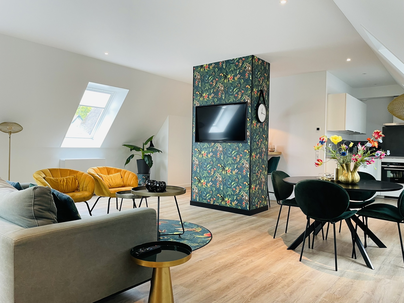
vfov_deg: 53.1
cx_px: 202
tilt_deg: -0.4
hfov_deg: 67.3
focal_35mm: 26
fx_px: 303
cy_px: 152
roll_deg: -1.0
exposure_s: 1/50
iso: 64
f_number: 1.6
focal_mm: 4.2
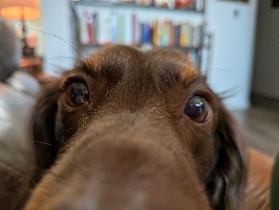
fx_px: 193
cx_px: 140
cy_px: 105
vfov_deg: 56.8
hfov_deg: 71.6
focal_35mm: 24
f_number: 1.7
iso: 269
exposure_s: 1/486
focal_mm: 4.53
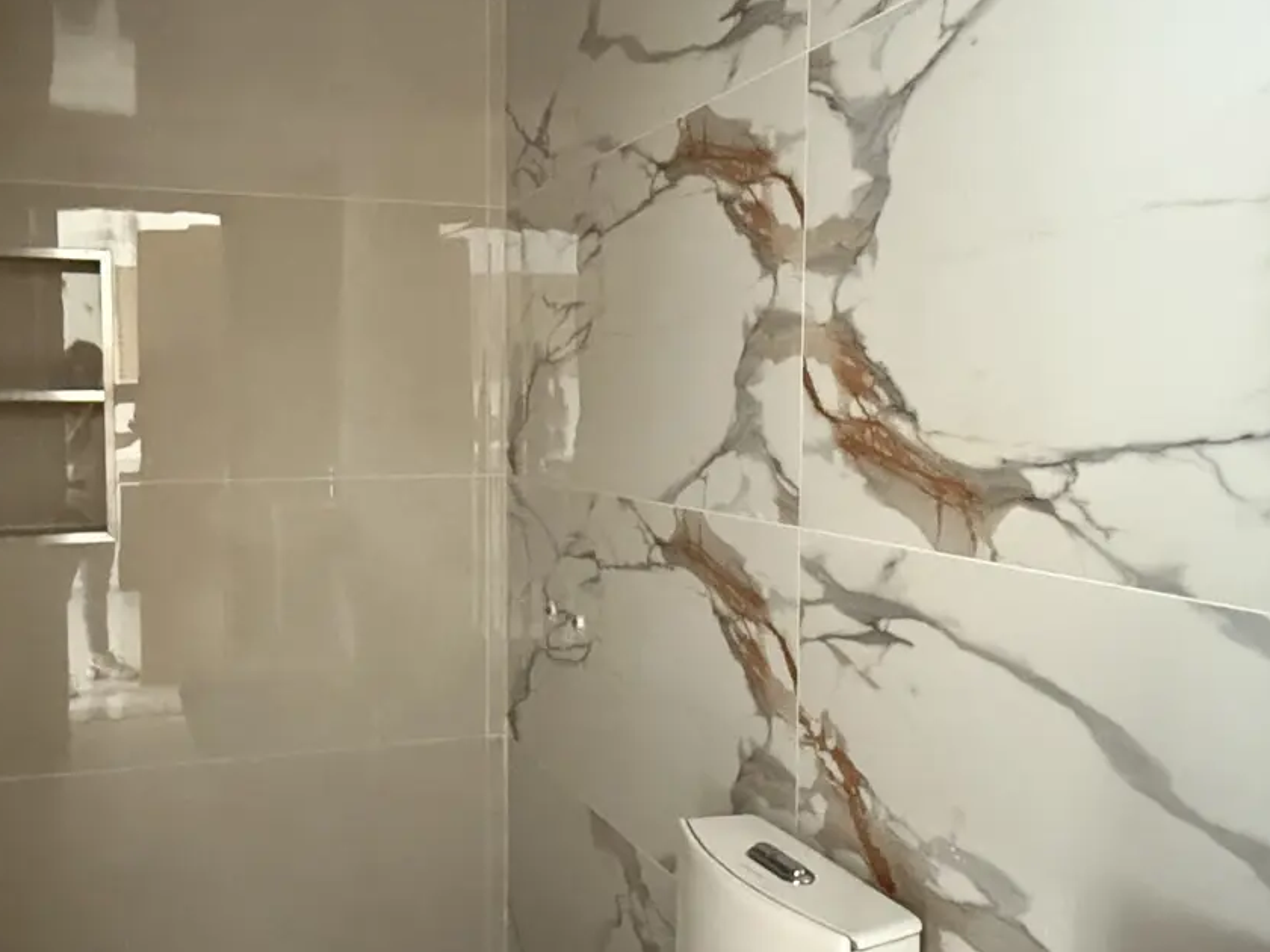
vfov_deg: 44.2
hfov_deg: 56.2
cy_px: 482
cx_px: 487
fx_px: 1174
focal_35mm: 32
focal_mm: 2.22
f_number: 2.2
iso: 1250
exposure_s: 1/49
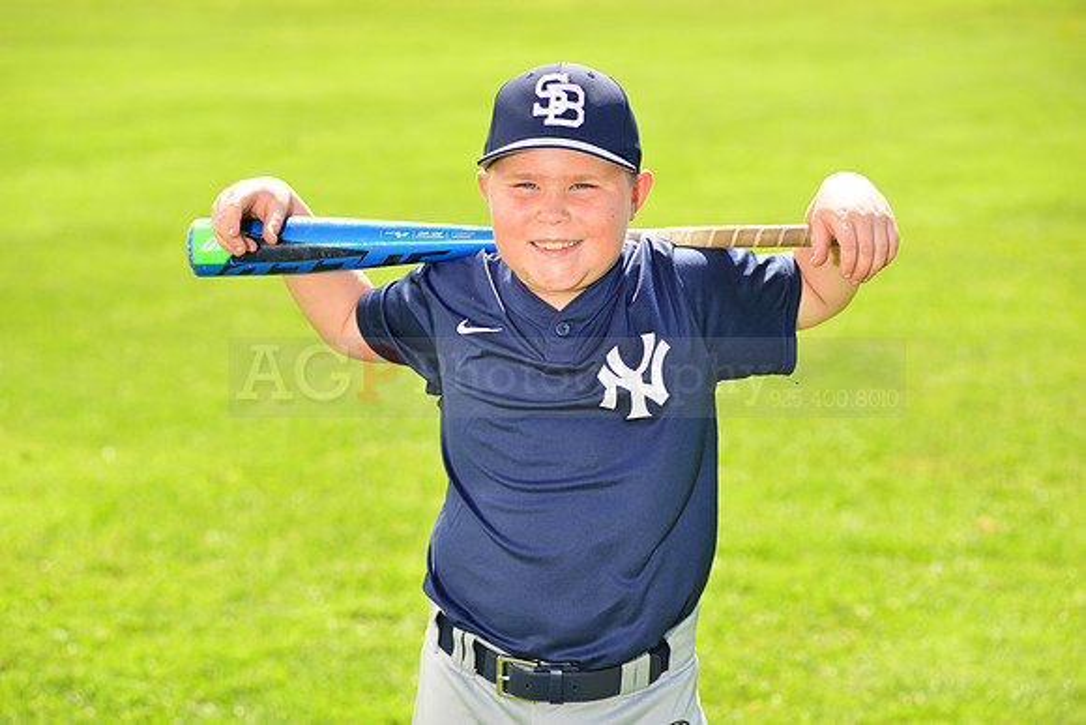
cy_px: 362
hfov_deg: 18.6
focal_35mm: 110
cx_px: 543
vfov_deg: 12.5
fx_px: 3319
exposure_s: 1/250
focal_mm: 110
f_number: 5
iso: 100
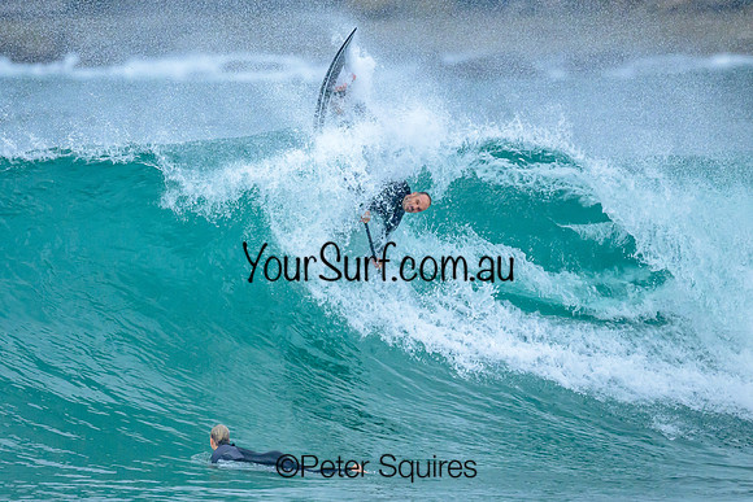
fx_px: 22895
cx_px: 238
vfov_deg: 1.3
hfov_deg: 1.9
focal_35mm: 1094
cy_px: 260
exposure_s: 1/3200
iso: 2800
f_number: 6.3
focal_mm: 800
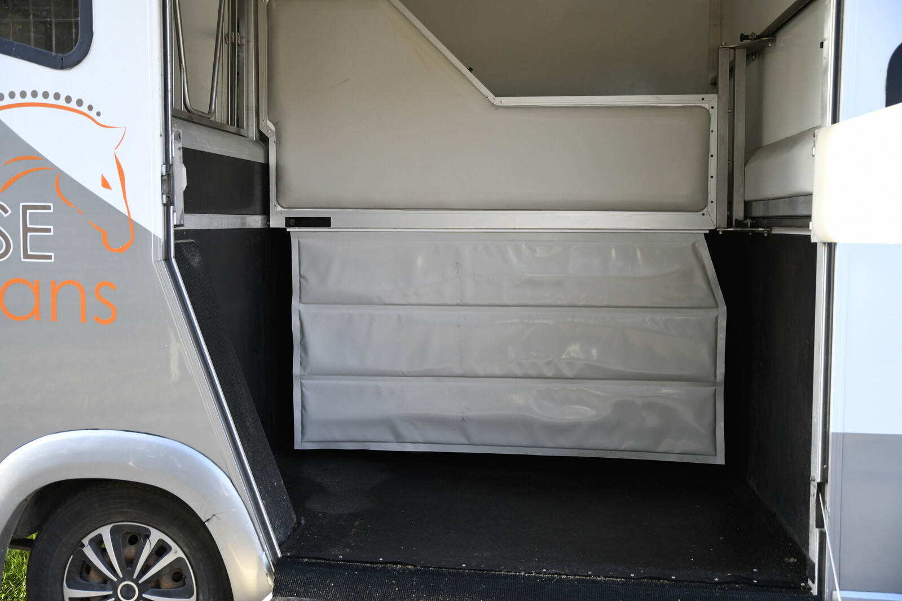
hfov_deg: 54.4
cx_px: 451
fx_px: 877
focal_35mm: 35
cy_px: 300
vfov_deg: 37.9
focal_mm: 35
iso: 1000
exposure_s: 1/320
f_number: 2.8
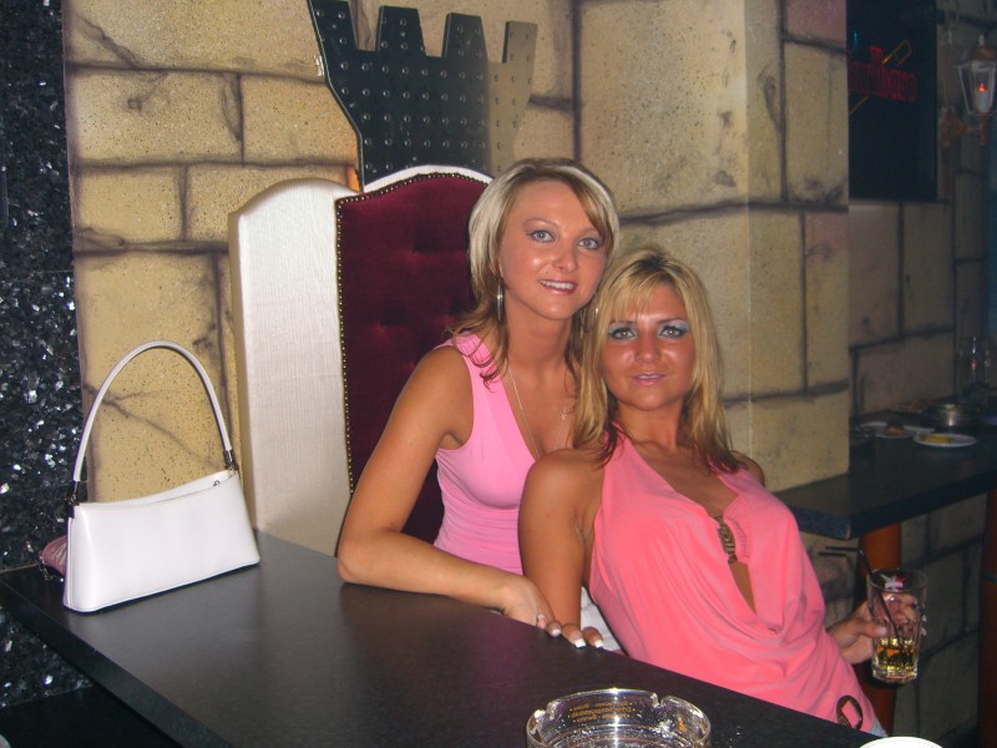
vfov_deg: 37.7
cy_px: 374
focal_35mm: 38
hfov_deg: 49.0
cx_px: 498
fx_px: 1094
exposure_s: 1/60
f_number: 2.8
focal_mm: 7.9
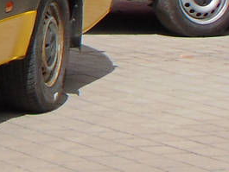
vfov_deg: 4.9
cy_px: -98
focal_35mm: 302
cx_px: -322
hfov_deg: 6.3
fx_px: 1999
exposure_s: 1/320
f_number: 9
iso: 80
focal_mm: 9
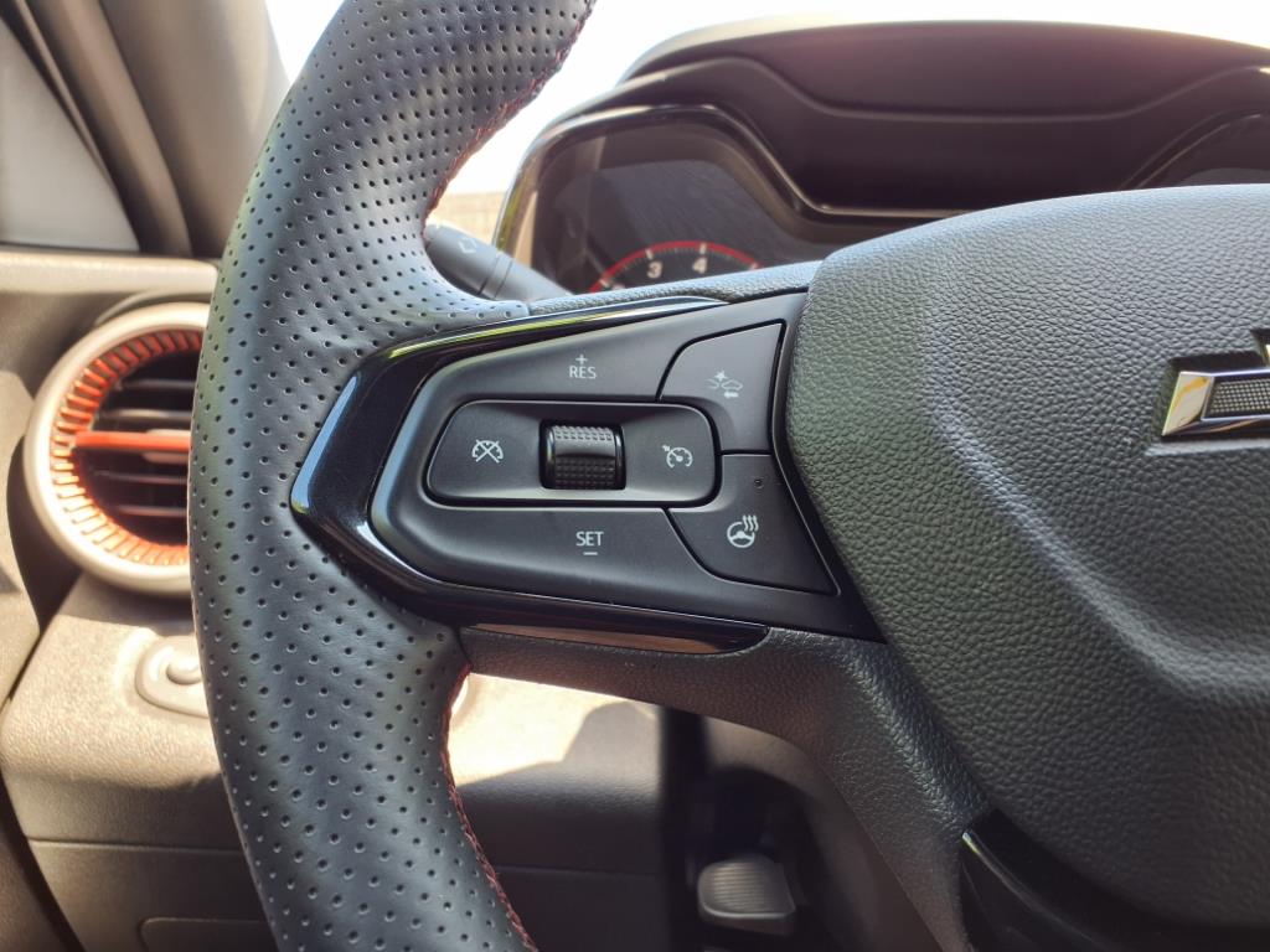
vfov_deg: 51.4
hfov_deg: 65.3
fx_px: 991
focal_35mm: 27
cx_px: 635
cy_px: 476
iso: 50
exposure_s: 1/60.2
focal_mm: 3.58
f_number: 1.9
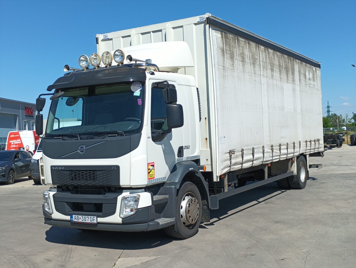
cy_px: 134
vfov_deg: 32.3
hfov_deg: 42.0
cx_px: 178
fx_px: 463
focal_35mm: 45
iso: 50
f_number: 1.8
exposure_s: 1/812
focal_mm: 4.26
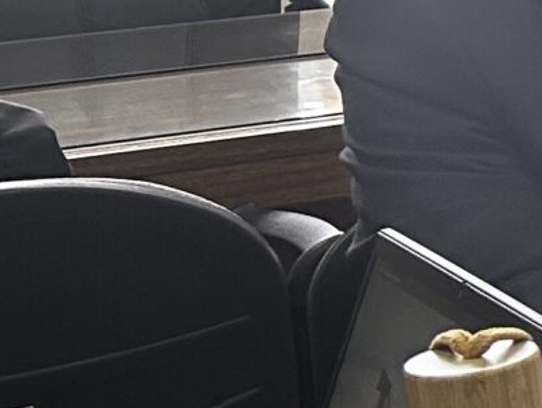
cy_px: 123
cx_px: 1707
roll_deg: +1.6
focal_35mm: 165
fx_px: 2586
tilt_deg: -12.4
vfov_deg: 9.0
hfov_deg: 9.2
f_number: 1.5
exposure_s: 1/120
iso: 100
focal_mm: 5.7
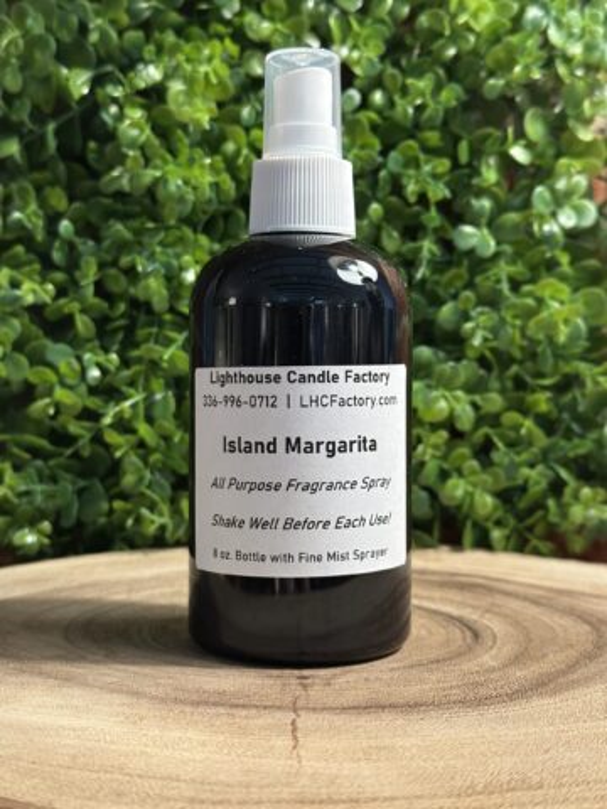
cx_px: 304
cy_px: 404
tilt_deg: -0.7
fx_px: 1122
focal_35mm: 48
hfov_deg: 30.3
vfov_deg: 39.7
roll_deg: -0.7
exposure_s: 1/40
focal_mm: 6.86
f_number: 1.78
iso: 400
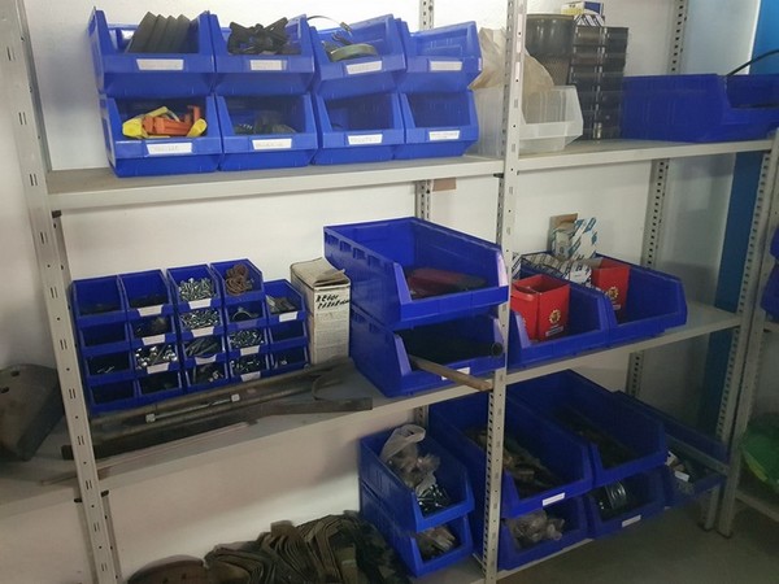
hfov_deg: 67.3
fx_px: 585
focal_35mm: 26
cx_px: 390
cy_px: 292
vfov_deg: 53.1
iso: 1000
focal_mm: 4.2
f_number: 1.7
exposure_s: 1/50
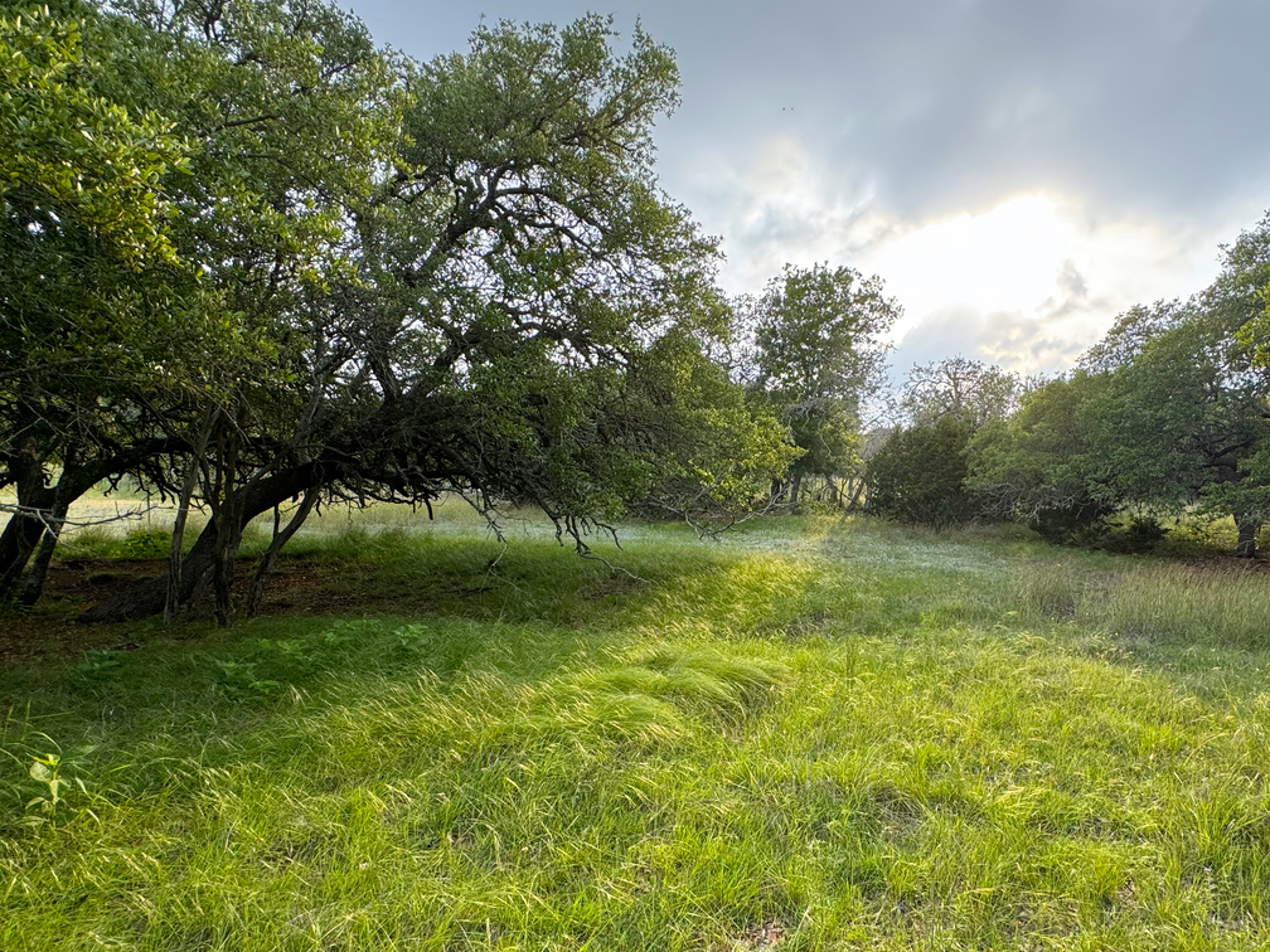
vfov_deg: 65.7
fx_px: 734
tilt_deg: -2.9
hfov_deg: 80.2
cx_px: 795
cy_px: 536
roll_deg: -3.3
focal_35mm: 20
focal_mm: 2.22
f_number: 2.2
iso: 40
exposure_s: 1/338
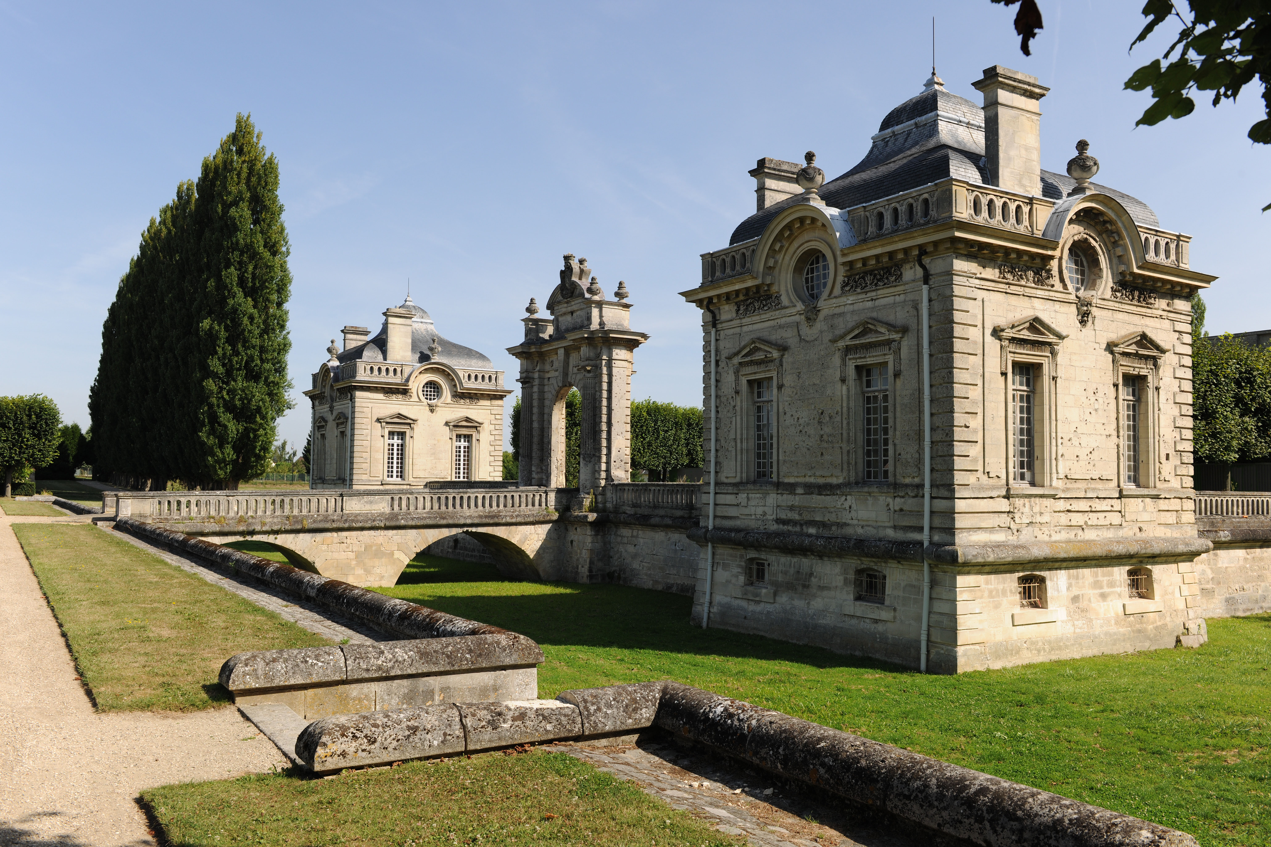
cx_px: 636
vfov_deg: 42.3
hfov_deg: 60.3
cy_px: 424
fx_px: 1094
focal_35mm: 31
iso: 200
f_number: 9
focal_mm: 31
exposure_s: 1/320
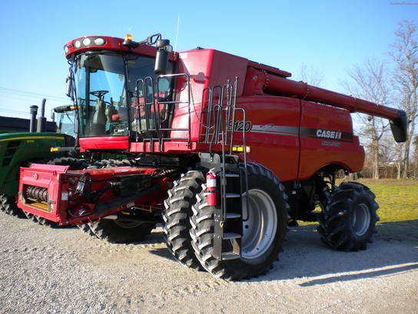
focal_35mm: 35
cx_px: 209
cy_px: 157
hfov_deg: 52.6
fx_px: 423
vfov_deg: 40.7
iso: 80
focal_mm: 6.3
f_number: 4.6
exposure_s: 1/265
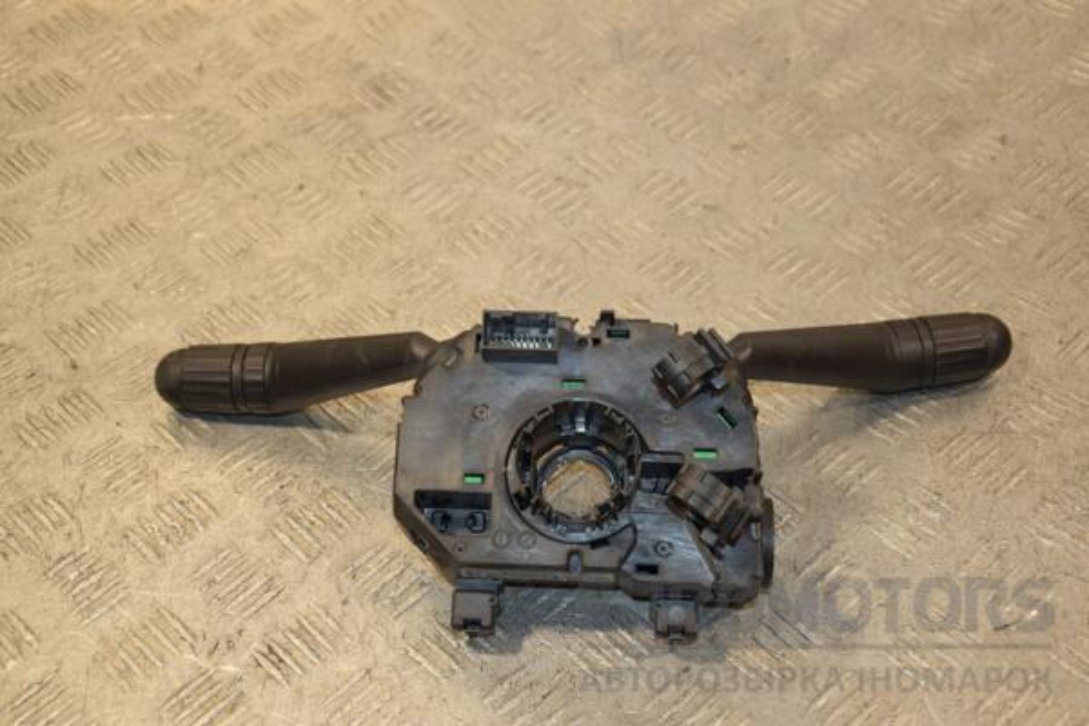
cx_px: 544
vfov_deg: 23.8
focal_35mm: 57
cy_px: 363
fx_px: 1724
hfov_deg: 35.1
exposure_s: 1/125
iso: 800
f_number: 5
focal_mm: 38
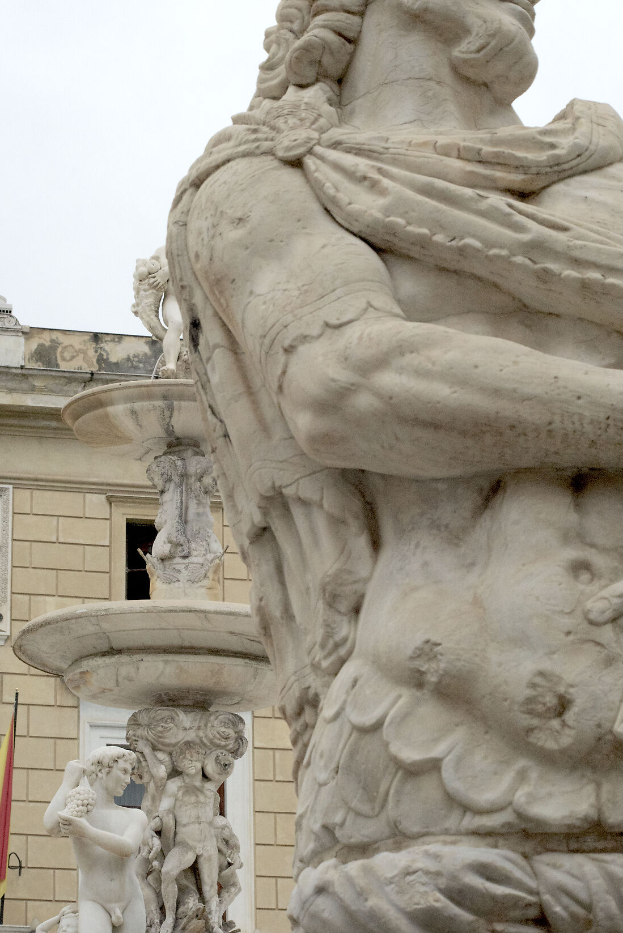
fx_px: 2646
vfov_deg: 20.0
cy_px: 435
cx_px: 305
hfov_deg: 13.4
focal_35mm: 102
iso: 3200
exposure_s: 1/800
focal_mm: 70
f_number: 14
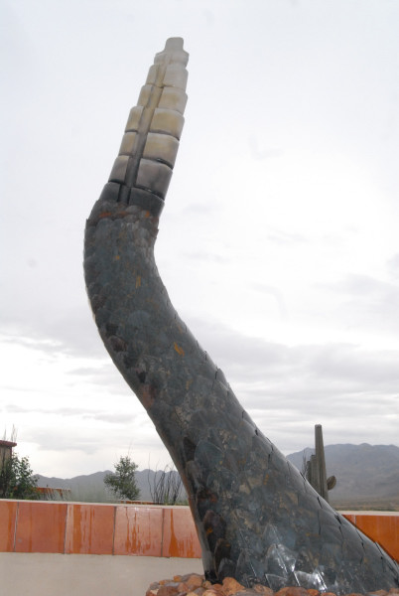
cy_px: 298
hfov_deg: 32.0
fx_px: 696
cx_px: 200
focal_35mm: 42
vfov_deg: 46.3
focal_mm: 28
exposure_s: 1/250
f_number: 9
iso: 1600
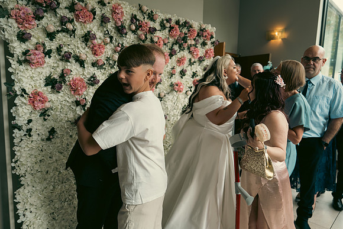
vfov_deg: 53.2
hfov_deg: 73.7
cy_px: 114
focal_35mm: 24
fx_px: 229
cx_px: 172
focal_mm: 24
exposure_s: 1/160
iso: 250
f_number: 3.5
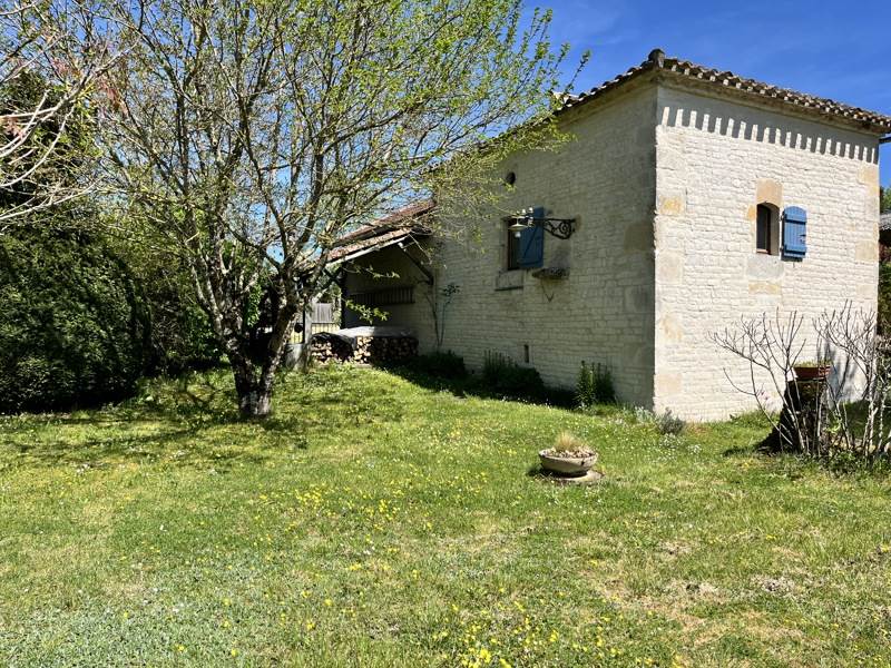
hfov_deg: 67.3
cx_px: 446
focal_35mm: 26
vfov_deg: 53.1
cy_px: 334
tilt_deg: -1.5
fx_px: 669
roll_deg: +0.5
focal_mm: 5.1
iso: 50
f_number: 1.6
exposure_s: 1/2513
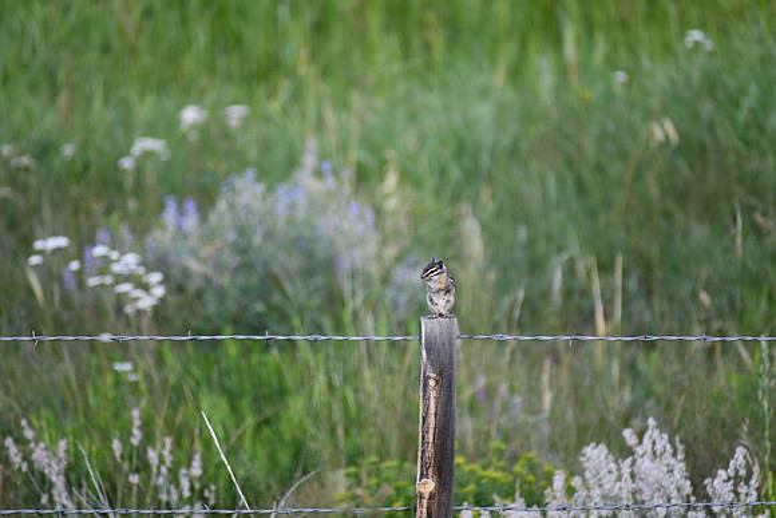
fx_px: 9702
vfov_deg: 3.1
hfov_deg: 4.6
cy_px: 259
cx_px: 388
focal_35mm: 450
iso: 560
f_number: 5.6
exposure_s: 1/500
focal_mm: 300
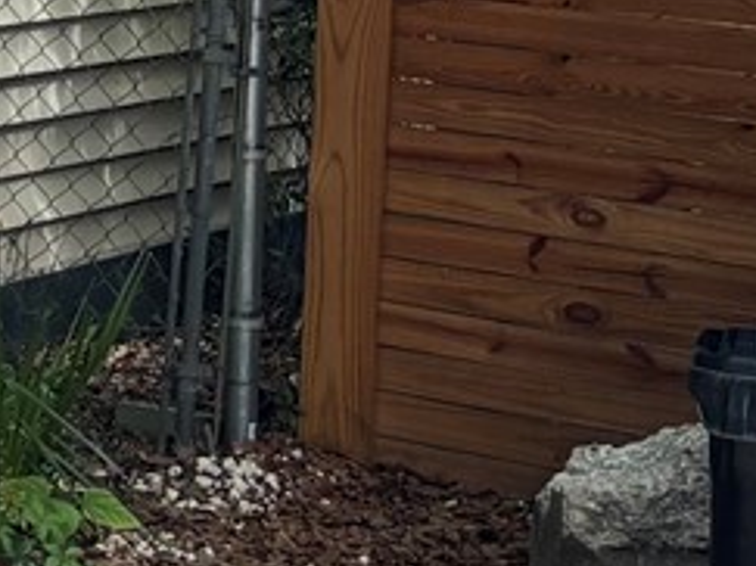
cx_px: -1599
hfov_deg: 9.1
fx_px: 3733
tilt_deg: +0.1
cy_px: -330
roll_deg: -2.6
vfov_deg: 8.4
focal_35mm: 171
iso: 50
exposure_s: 1/666
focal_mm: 5.96
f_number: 1.6
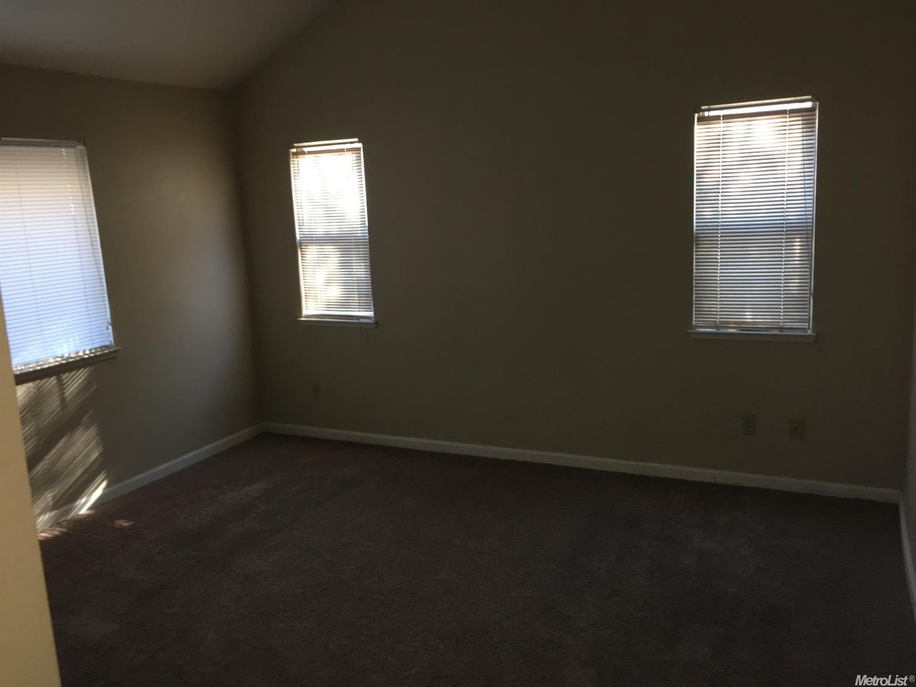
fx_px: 767
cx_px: 458
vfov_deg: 48.2
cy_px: 344
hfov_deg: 61.7
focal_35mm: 29
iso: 80
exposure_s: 1/24
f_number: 2.2
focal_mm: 4.15
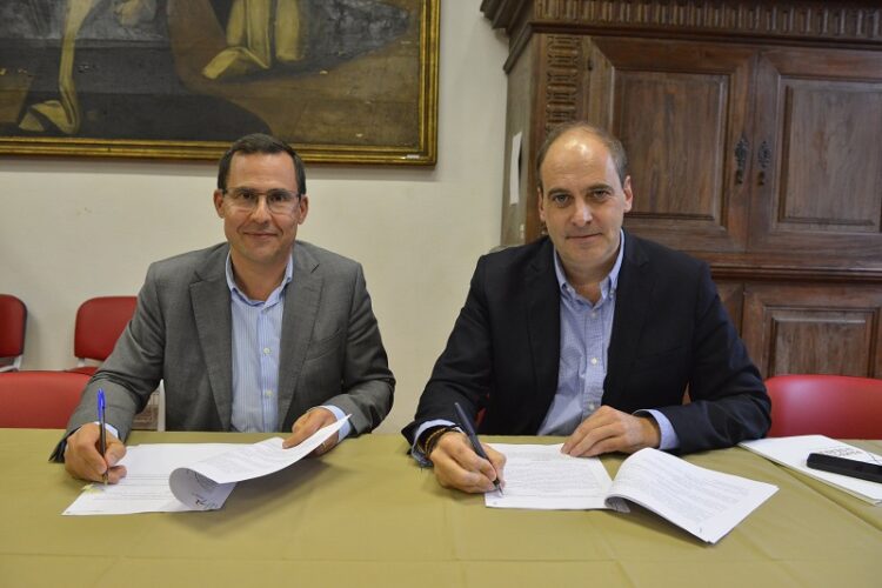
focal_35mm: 27
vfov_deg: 47.9
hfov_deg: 67.4
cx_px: 441
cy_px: 294
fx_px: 661
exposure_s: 1/125
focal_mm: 27
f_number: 5.6
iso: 4000
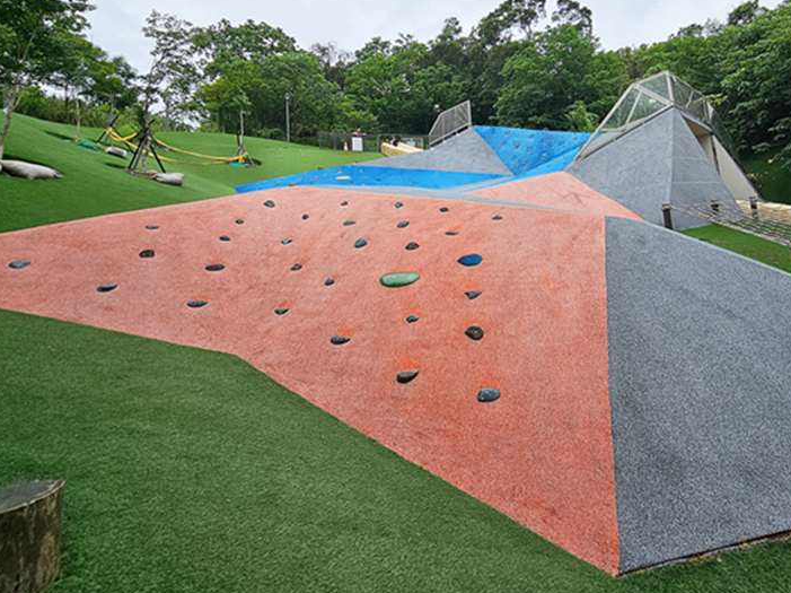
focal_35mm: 19
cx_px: 464
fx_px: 434
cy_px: 209
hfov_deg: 83.9
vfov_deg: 67.2
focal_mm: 2.2
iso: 50
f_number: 2.2
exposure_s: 1/3075
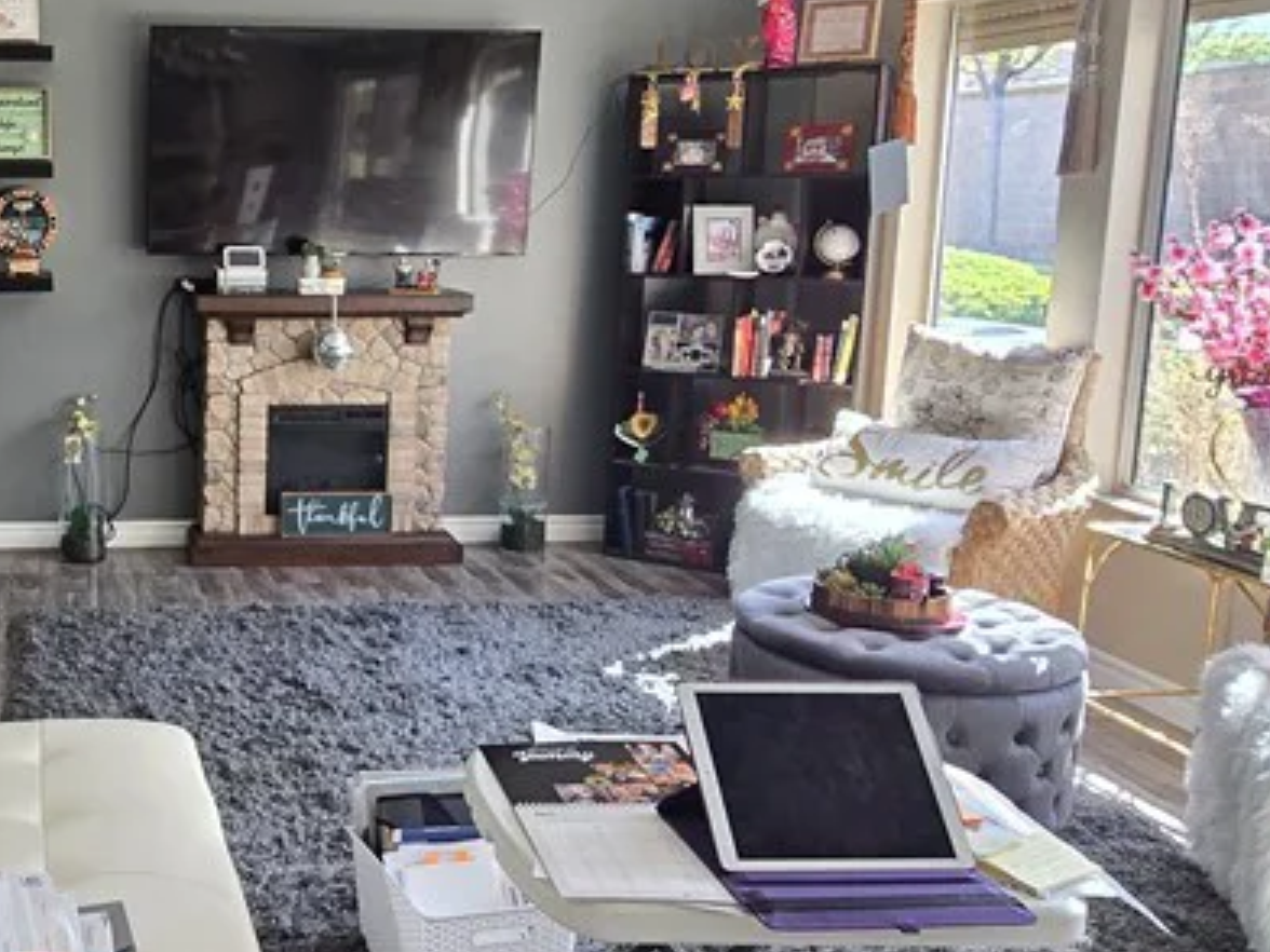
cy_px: 372
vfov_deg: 41.6
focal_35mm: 34
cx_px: 75
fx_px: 1247
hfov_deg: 47.2
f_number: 2.2
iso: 125
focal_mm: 2.2
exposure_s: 1/60
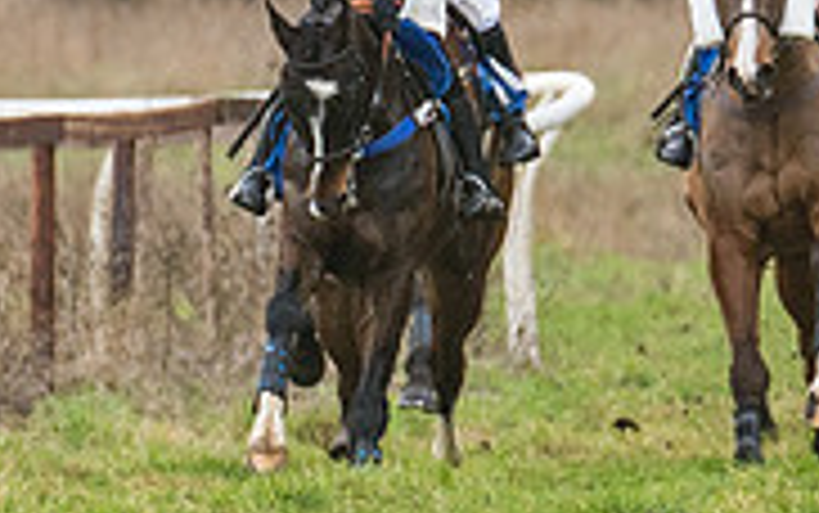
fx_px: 47639
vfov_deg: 0.6
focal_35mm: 2133
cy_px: -225
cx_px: 489
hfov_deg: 1.0
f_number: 4
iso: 800
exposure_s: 1/1000
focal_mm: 300
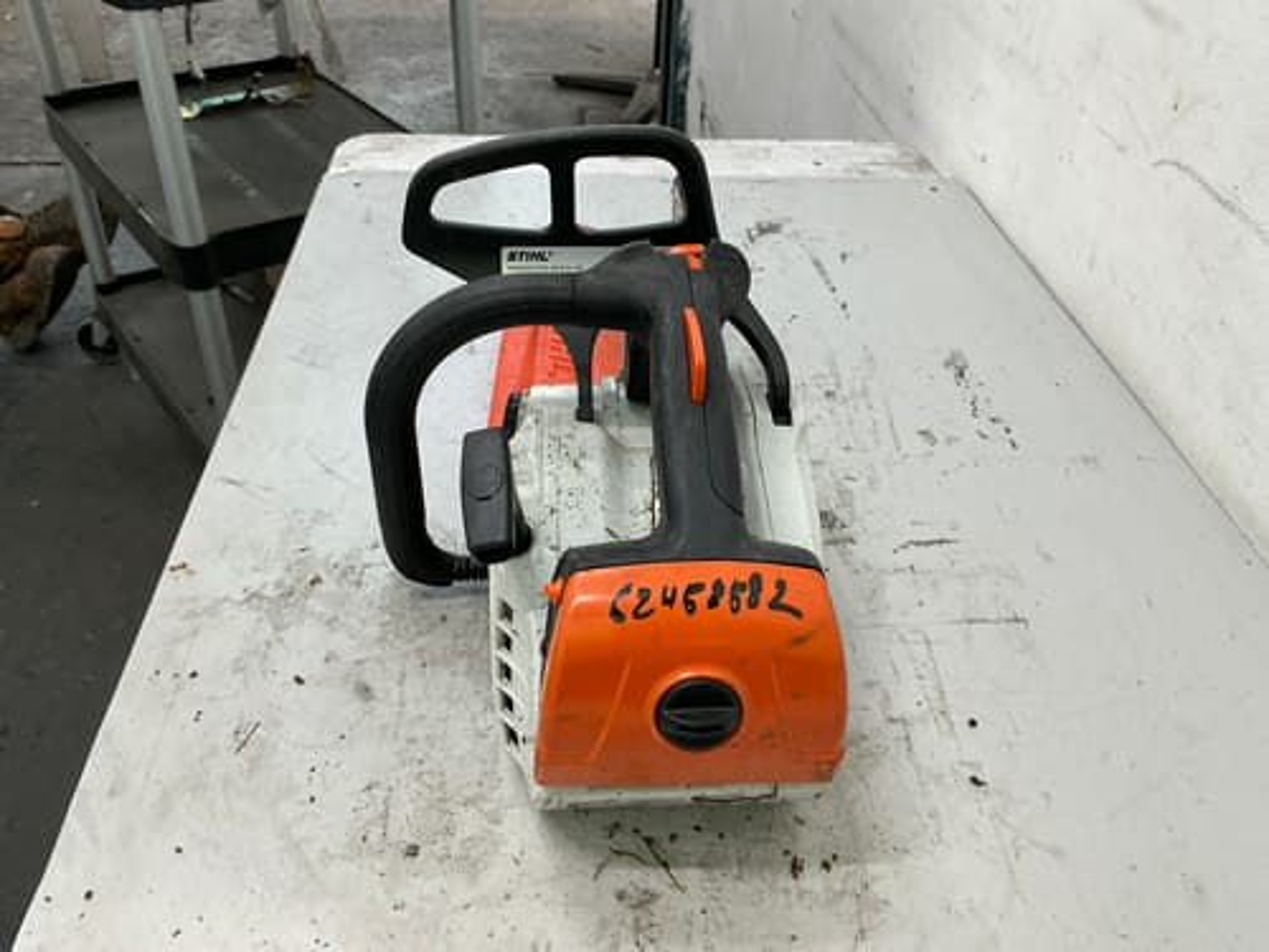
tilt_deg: -35.2
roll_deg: -1.8
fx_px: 1026
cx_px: 634
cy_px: 476
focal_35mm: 28
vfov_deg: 49.7
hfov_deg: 63.4
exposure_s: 1/50
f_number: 1.8
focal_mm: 3
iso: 50
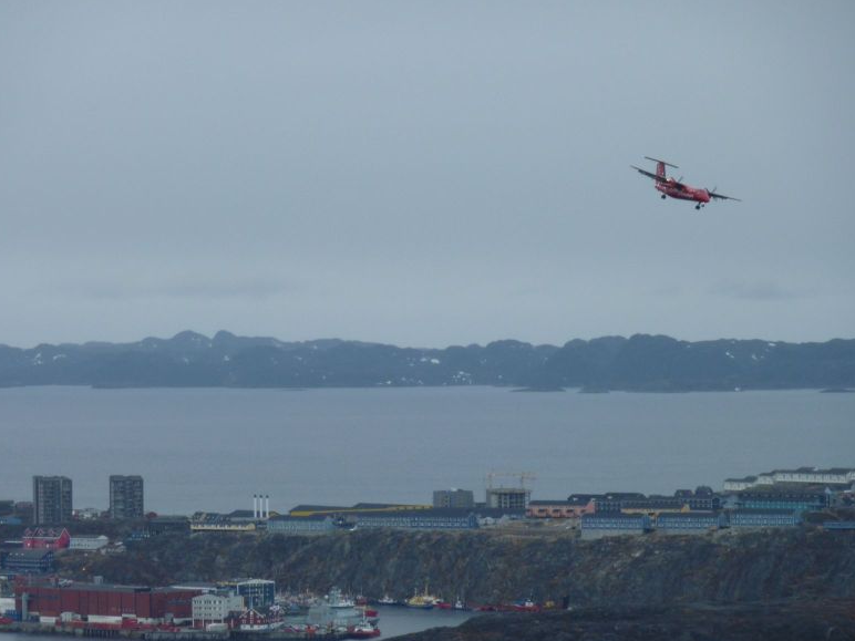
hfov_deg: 9.7
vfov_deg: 7.3
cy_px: 327
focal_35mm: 203
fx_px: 5014
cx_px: 415
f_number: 5
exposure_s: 1/500
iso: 80
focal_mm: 32.1
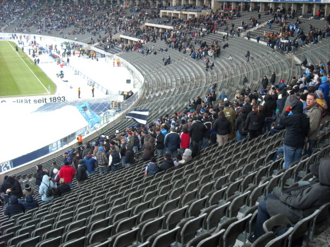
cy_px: 124
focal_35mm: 44
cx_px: 165
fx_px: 419
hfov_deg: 42.9
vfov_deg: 32.9
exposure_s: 1/60
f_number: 3.1
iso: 175
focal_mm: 7.1
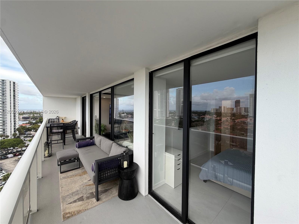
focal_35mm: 14
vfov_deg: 85.7
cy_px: 112
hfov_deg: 102.1
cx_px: 150
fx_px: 121
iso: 40
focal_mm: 2.22
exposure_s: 1/181
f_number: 2.2
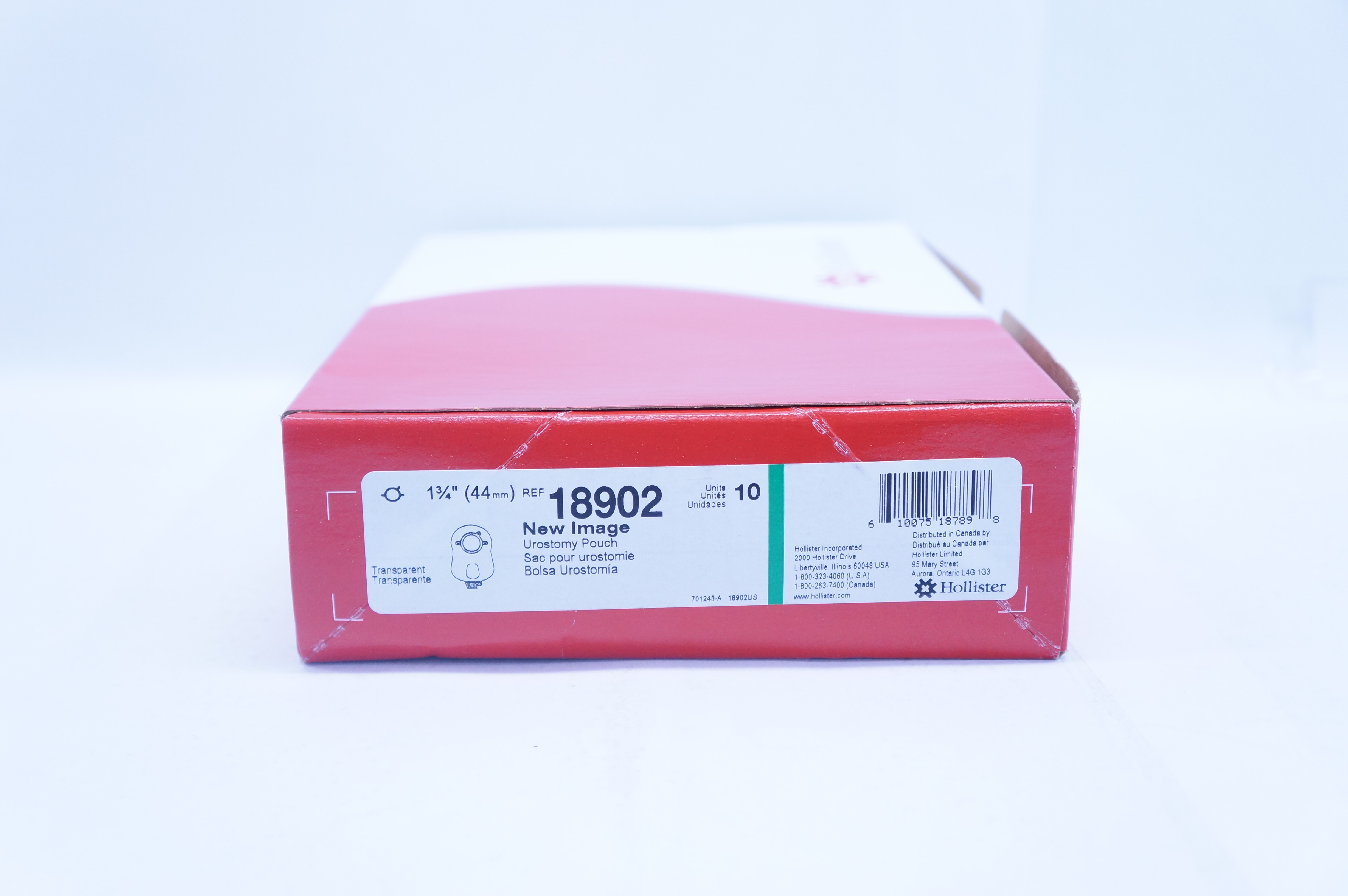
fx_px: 1571
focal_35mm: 42
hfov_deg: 46.4
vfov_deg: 31.8
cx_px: 674
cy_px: 448
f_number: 4
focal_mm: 28
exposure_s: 1/200
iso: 800
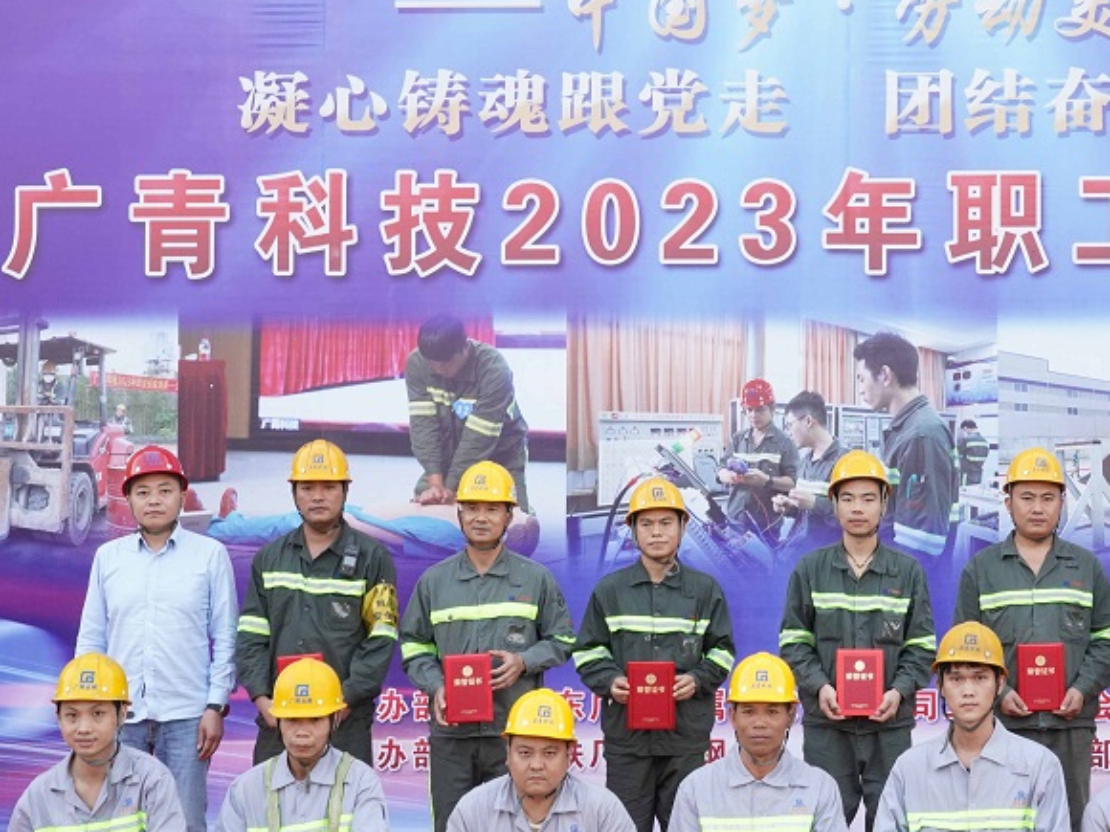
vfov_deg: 21.6
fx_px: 2180
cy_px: 457
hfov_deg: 28.1
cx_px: 840
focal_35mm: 68
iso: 3200
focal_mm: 41
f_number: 18
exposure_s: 1/80
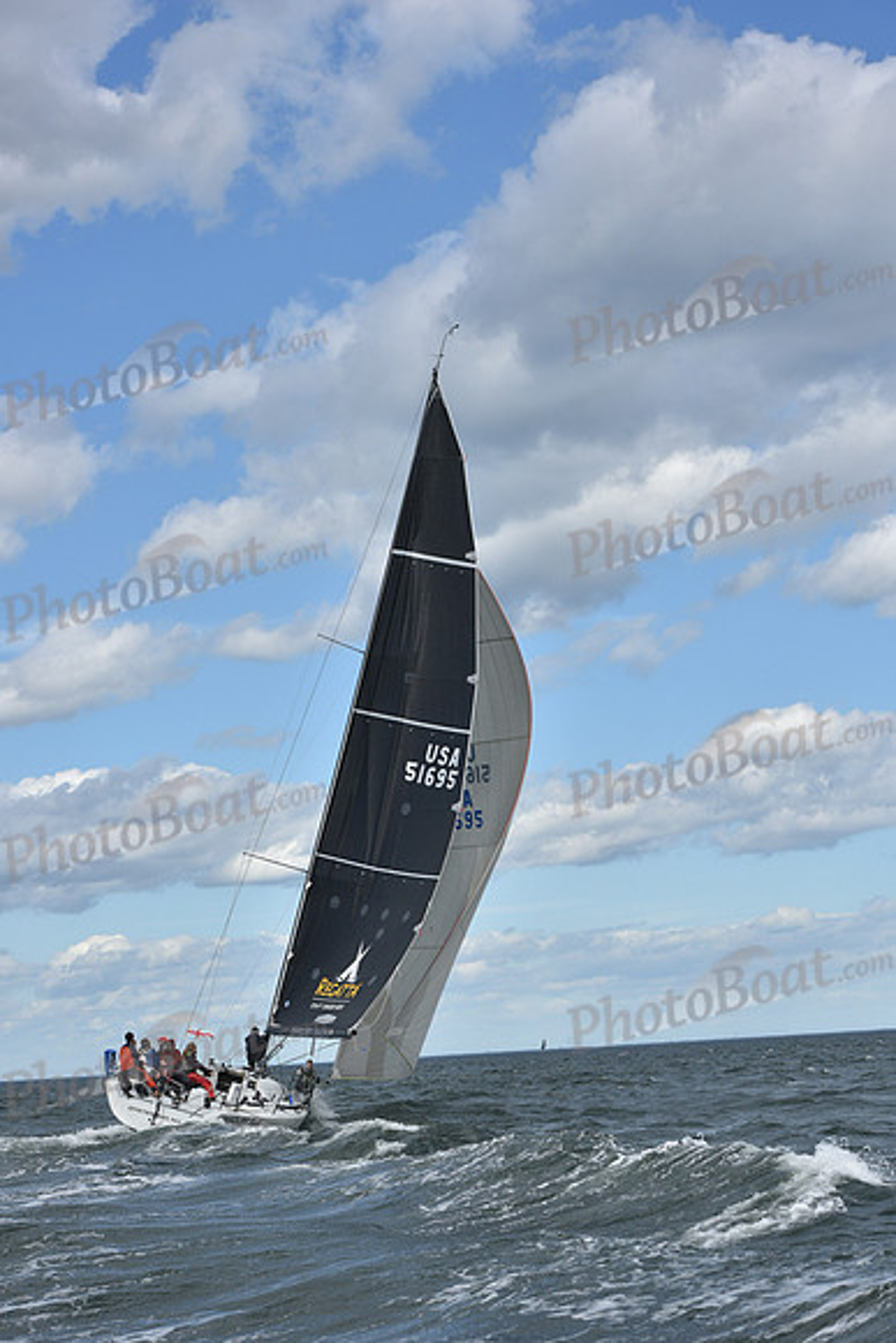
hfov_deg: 17.5
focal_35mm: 78
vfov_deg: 26.0
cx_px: 448
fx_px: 2910
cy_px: 672
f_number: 9
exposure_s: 1/1000
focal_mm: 78
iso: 320
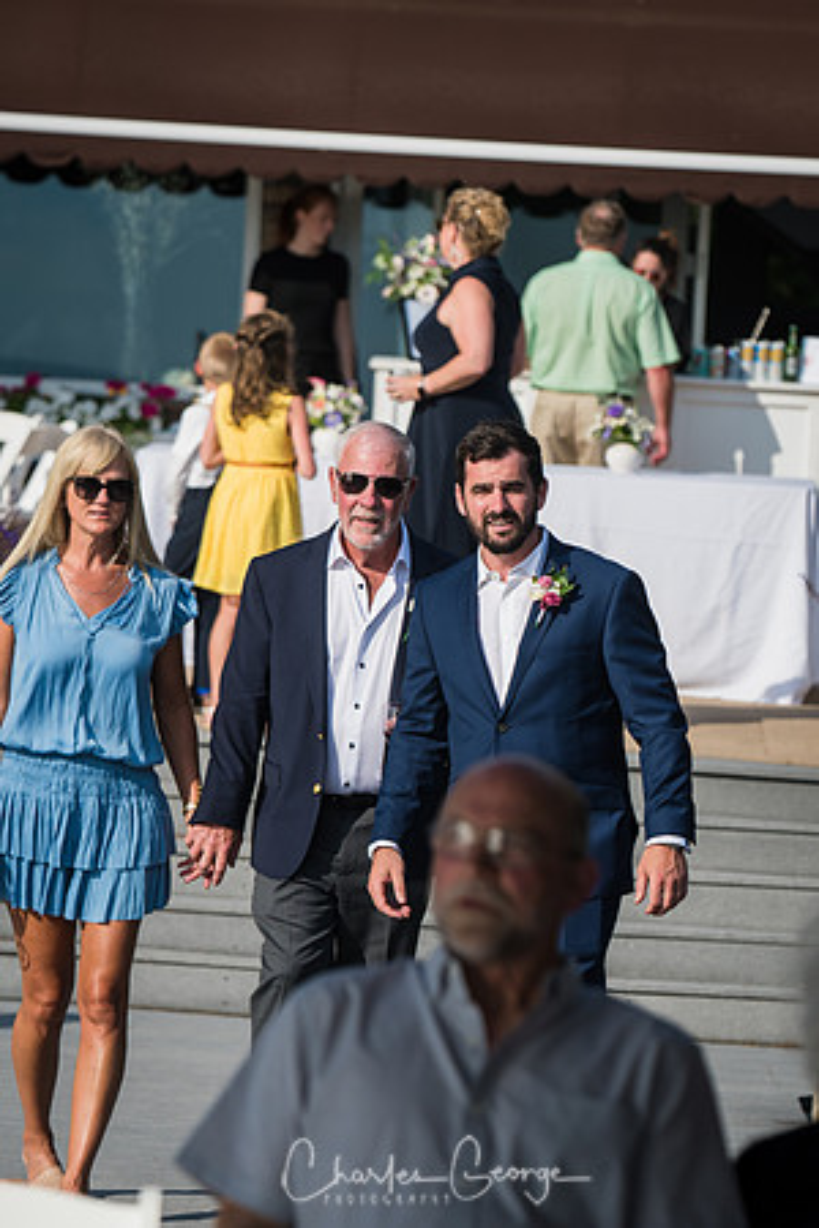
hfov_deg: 7.0
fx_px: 6654
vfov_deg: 10.5
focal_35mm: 195
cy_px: 614
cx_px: 410
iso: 200
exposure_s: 1/3200
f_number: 4
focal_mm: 130
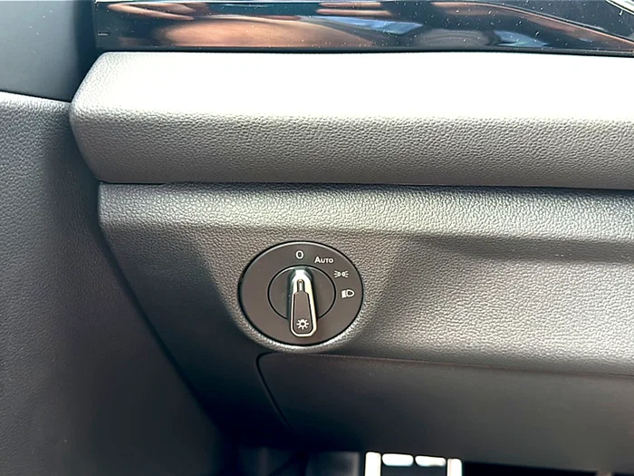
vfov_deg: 49.7
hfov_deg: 63.4
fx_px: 513
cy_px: 238
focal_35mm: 28
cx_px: 317
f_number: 1.78
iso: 64
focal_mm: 6.86
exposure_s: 1/40
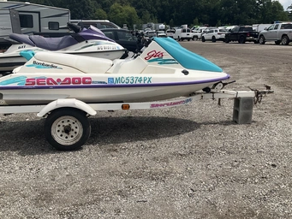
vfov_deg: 41.8
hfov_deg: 53.9
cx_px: 134
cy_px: 113
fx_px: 287
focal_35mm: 34
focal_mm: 3
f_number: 1.8
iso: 25
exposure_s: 1/3534
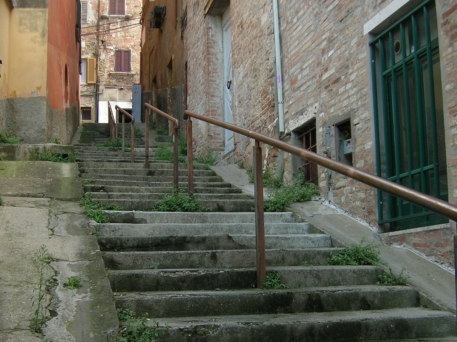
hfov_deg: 38.9
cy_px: 229
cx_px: 216
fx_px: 646
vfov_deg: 29.4
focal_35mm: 49
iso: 50
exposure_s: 1/106
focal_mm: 5.7
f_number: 2.9
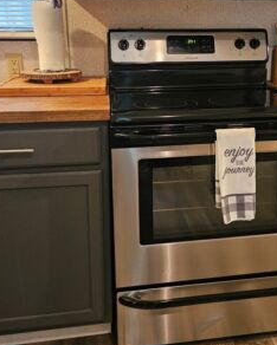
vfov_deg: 44.0
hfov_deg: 36.1
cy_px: 110
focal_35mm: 41
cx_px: 188
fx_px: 420
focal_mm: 6.3
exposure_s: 1/24
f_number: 1.7
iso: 500
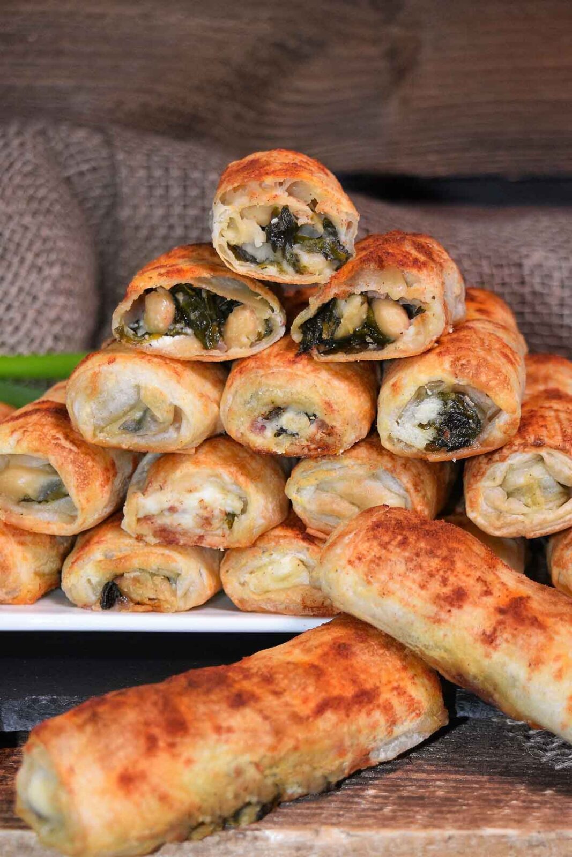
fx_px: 1430
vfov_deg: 33.4
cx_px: 286
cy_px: 428
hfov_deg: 22.6
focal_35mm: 60
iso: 1100
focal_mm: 40
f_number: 4.8
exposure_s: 1/60
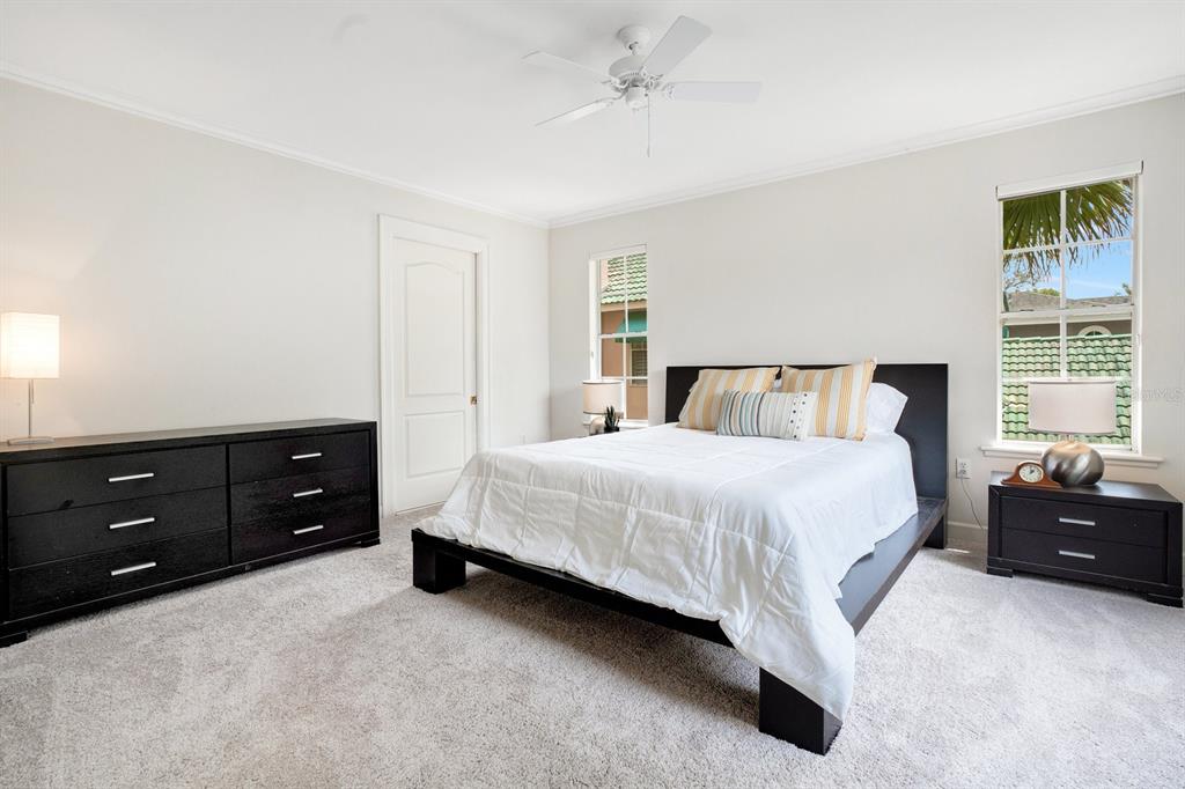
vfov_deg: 73.7
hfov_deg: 96.8
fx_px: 526
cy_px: 394
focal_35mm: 16
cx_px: 592
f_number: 8
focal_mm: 16
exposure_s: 1/80
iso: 500
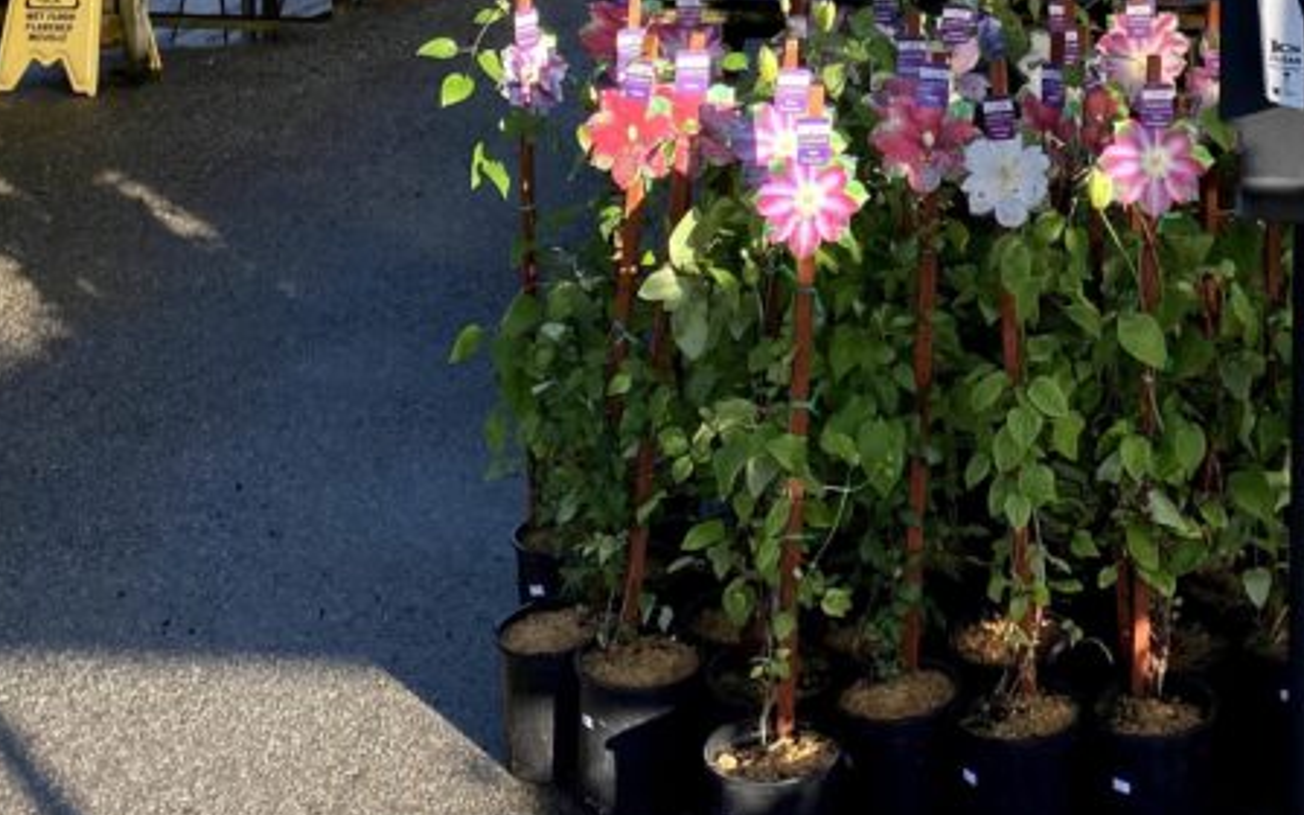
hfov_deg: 31.0
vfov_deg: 19.0
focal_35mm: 63
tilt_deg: -4.3
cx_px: 1164
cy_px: -265
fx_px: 2239
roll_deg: -1.5
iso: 32
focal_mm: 4.25
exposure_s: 1/742
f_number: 1.8
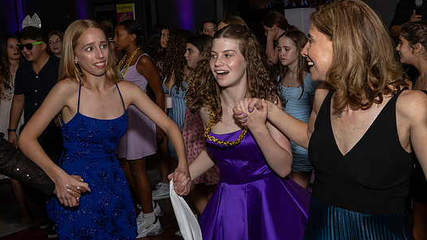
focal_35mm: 39
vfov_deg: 29.9
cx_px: 224
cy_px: 59
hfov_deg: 51.6
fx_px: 442
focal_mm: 17
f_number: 8
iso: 1000
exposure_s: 1/250
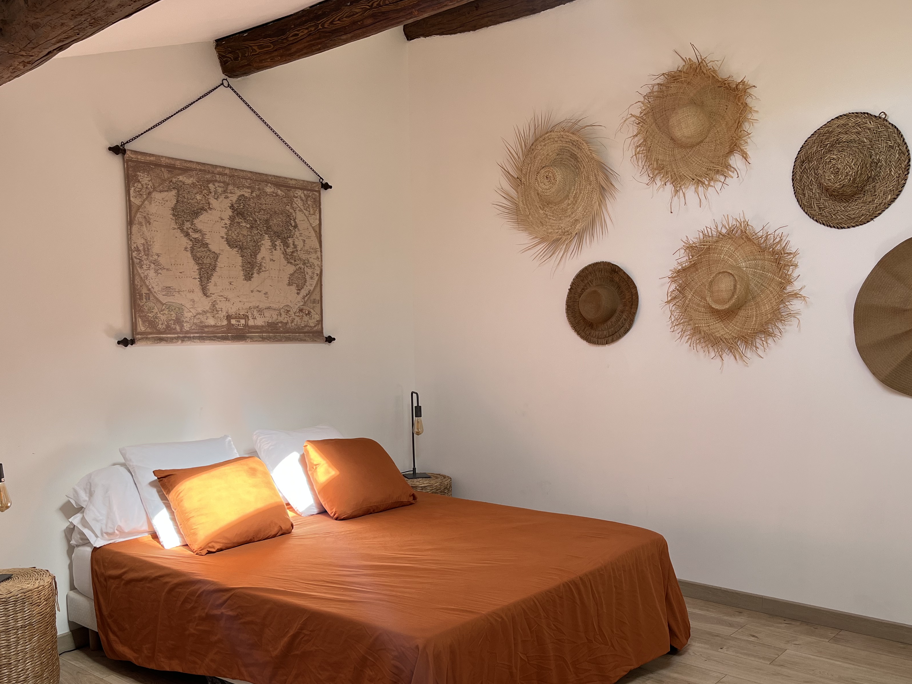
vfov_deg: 42.7
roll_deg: +1.0
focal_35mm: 33
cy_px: 416
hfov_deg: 55.4
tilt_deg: -7.0
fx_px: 869
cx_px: 458
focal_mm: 5.1
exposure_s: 1/155
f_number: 1.6
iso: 50
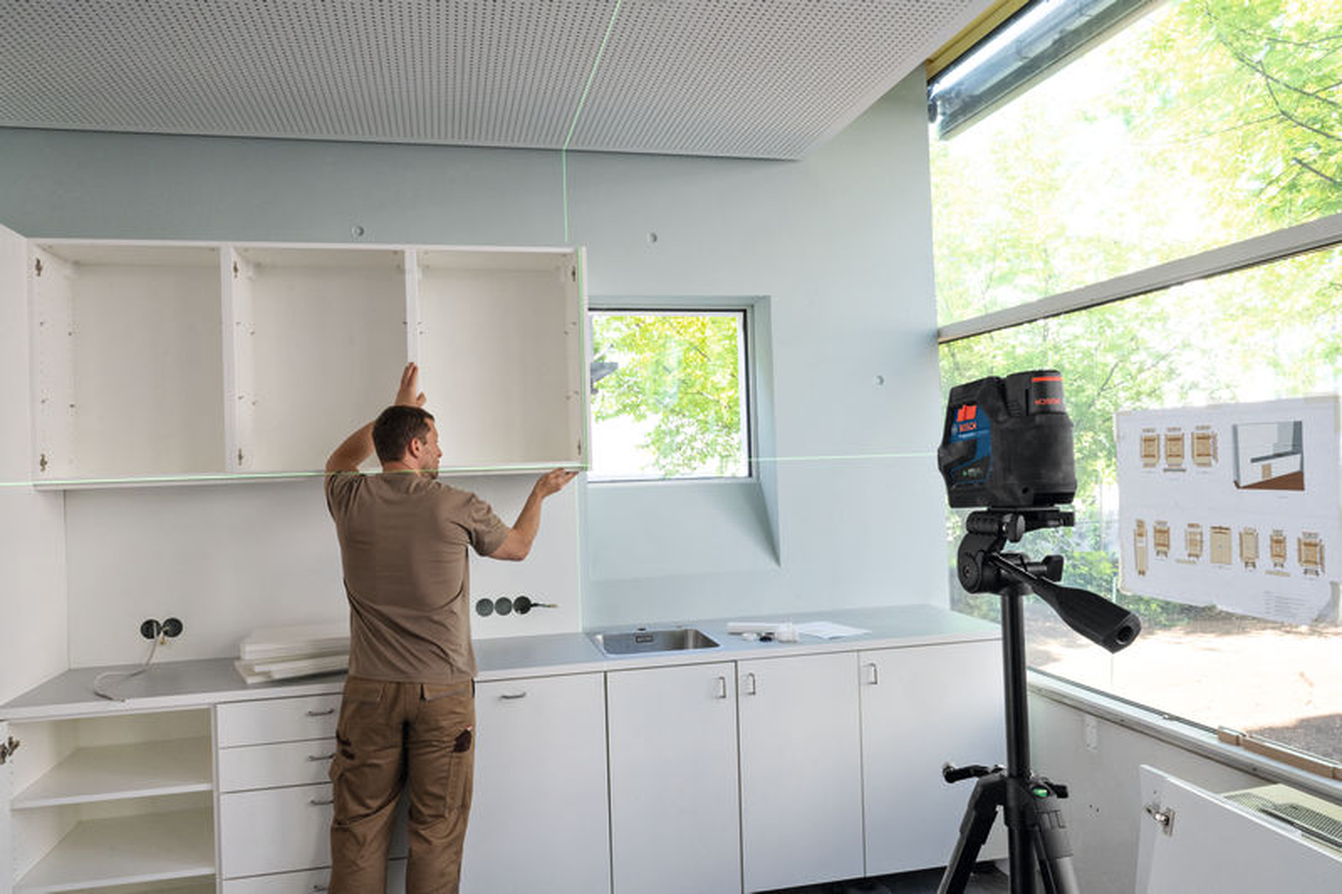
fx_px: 988
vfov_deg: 48.7
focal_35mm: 26
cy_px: 447
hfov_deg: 68.4
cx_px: 671
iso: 2000
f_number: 14
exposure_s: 1/50
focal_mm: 26.5
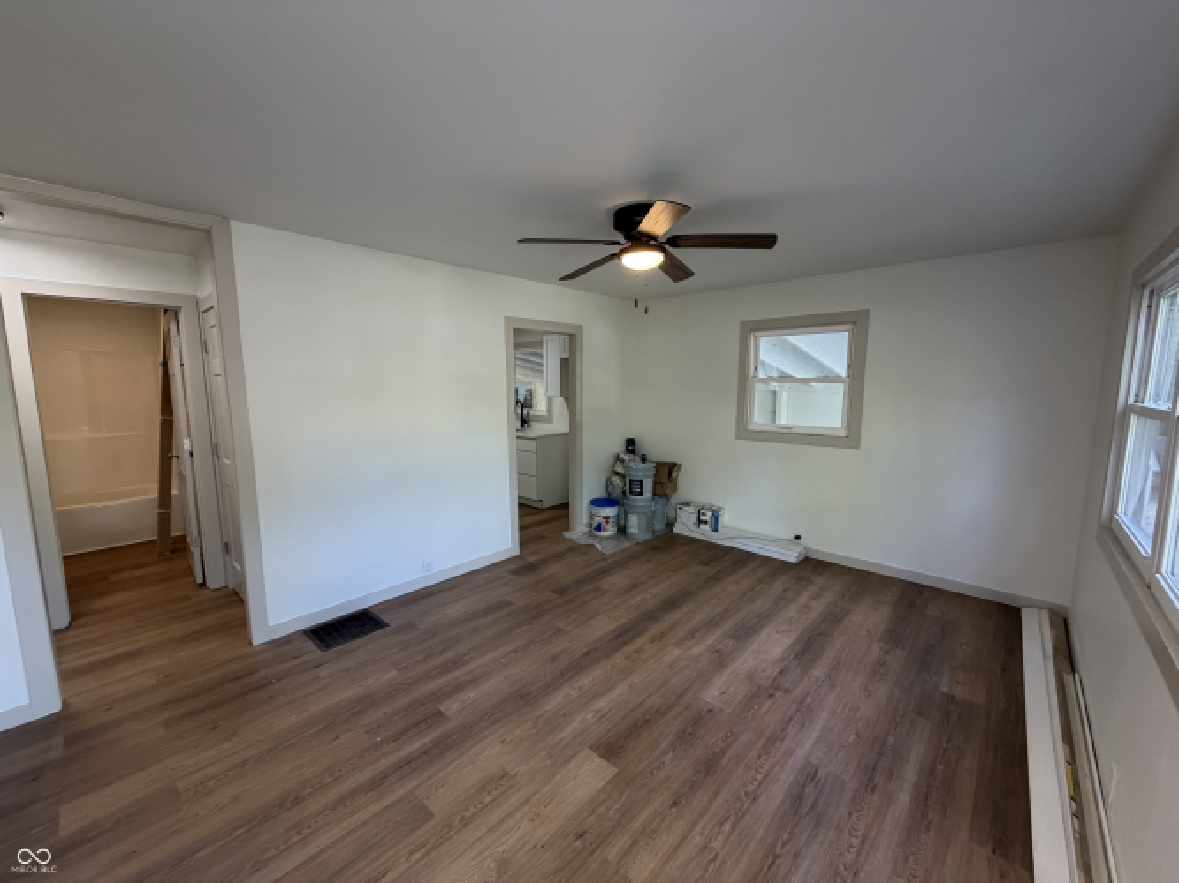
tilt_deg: -6.6
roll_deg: +0.2
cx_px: 590
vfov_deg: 85.7
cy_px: 442
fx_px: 477
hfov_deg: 102.1
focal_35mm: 14
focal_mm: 2.22
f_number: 2.2
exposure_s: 1/120
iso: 250
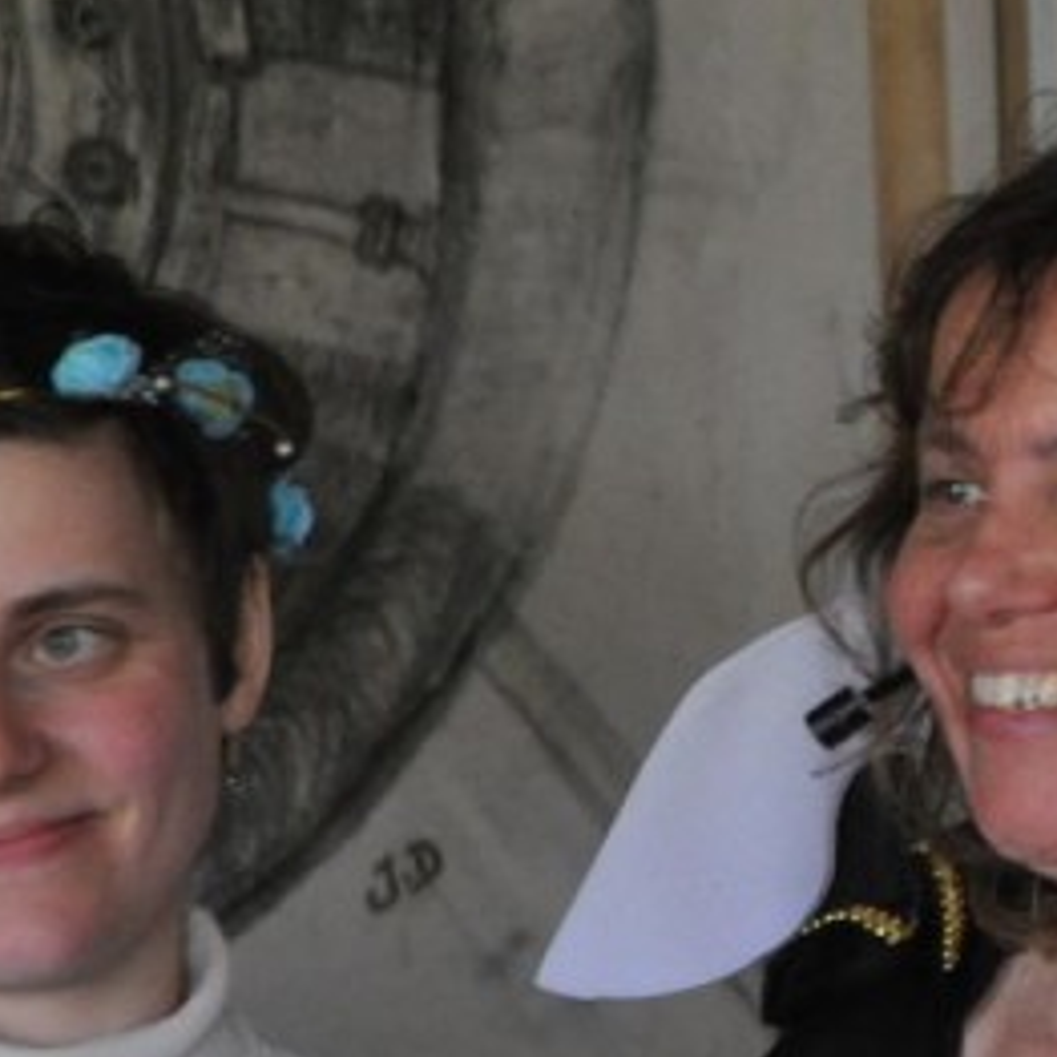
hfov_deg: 2.8
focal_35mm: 623
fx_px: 21511
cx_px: 1513
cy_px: 565
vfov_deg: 2.8
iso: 1600
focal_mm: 125
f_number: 5.6
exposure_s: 1/80
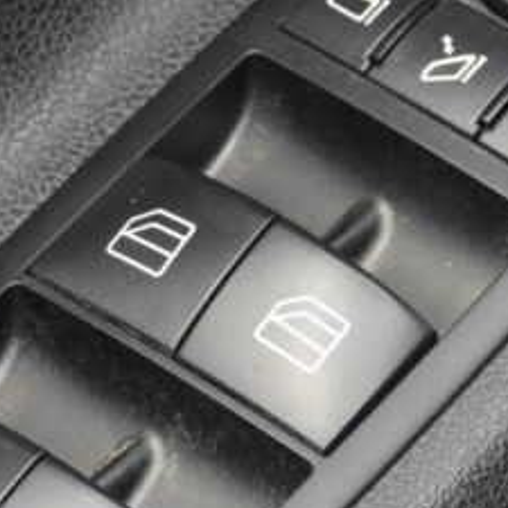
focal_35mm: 475
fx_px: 7887
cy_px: 312
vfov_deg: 3.7
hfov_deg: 3.7
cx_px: 298
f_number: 4
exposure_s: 1/100
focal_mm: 30.5
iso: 100
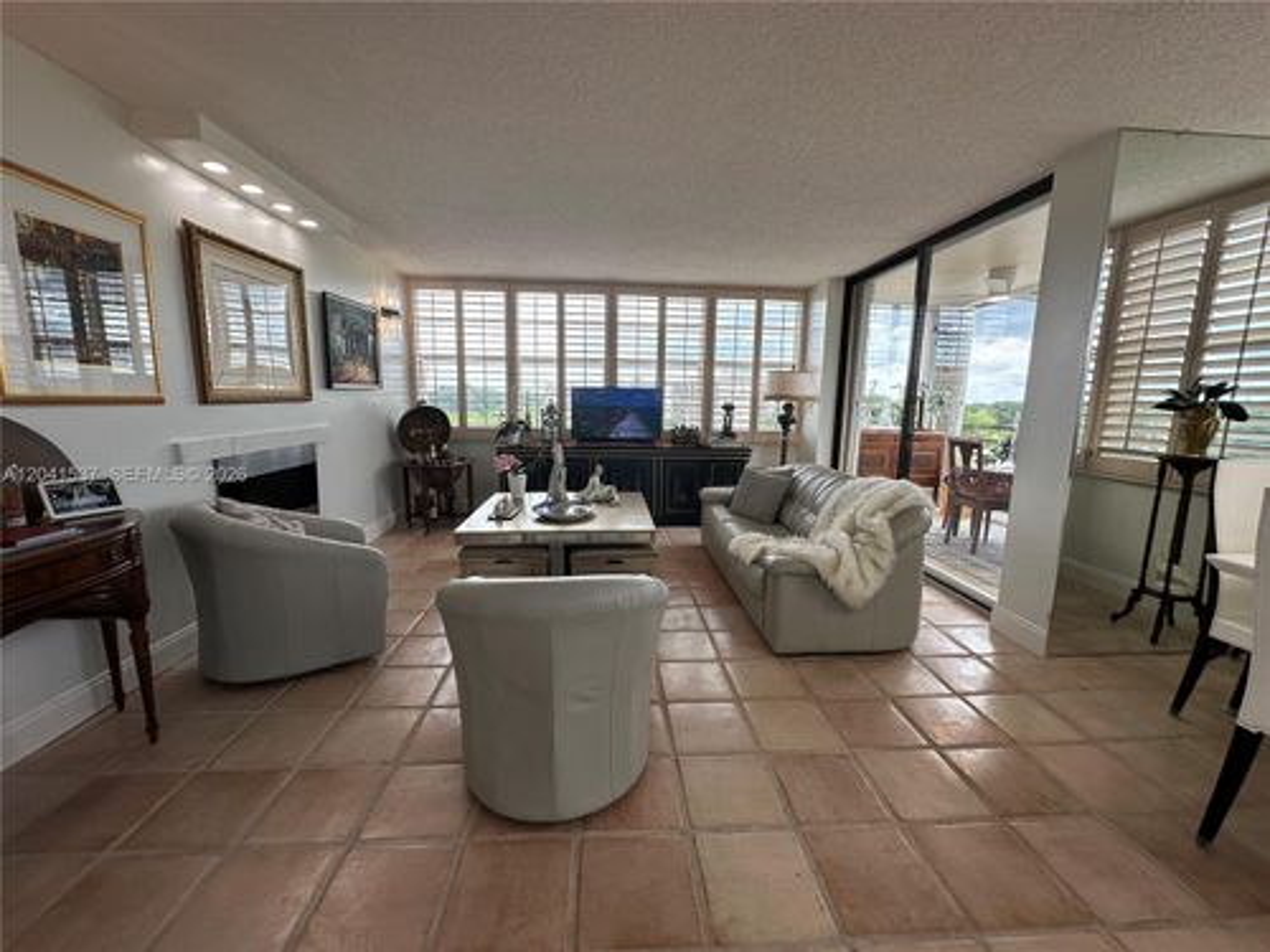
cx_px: 635
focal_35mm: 14
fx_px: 514
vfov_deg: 85.7
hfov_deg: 102.1
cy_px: 476
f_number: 2.2
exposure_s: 1/120
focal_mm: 2.22
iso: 50
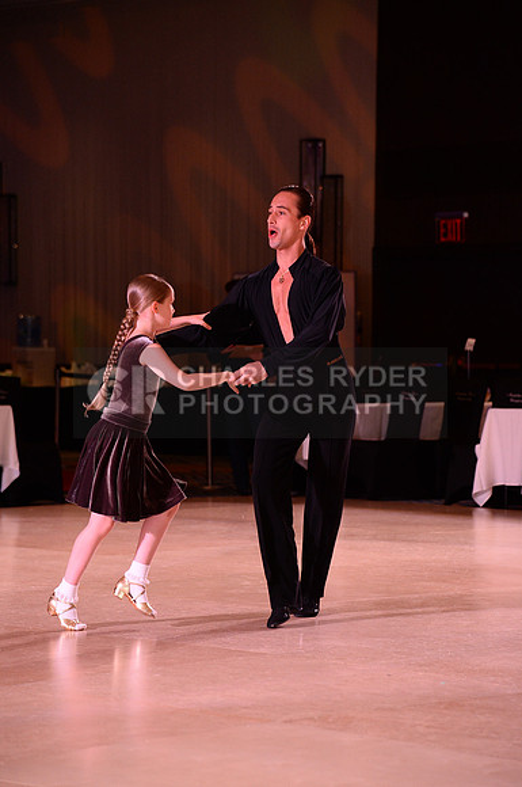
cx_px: 261
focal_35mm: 120
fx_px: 2618
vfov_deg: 17.1
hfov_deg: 11.4
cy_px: 394
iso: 2500
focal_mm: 120
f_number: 5
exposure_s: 1/250
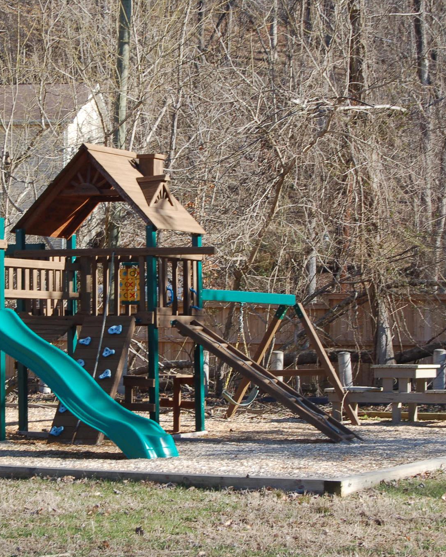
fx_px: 1617
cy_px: 278
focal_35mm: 98
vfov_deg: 19.6
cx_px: 138
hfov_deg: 15.7
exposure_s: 1/200
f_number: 7.1
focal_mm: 46
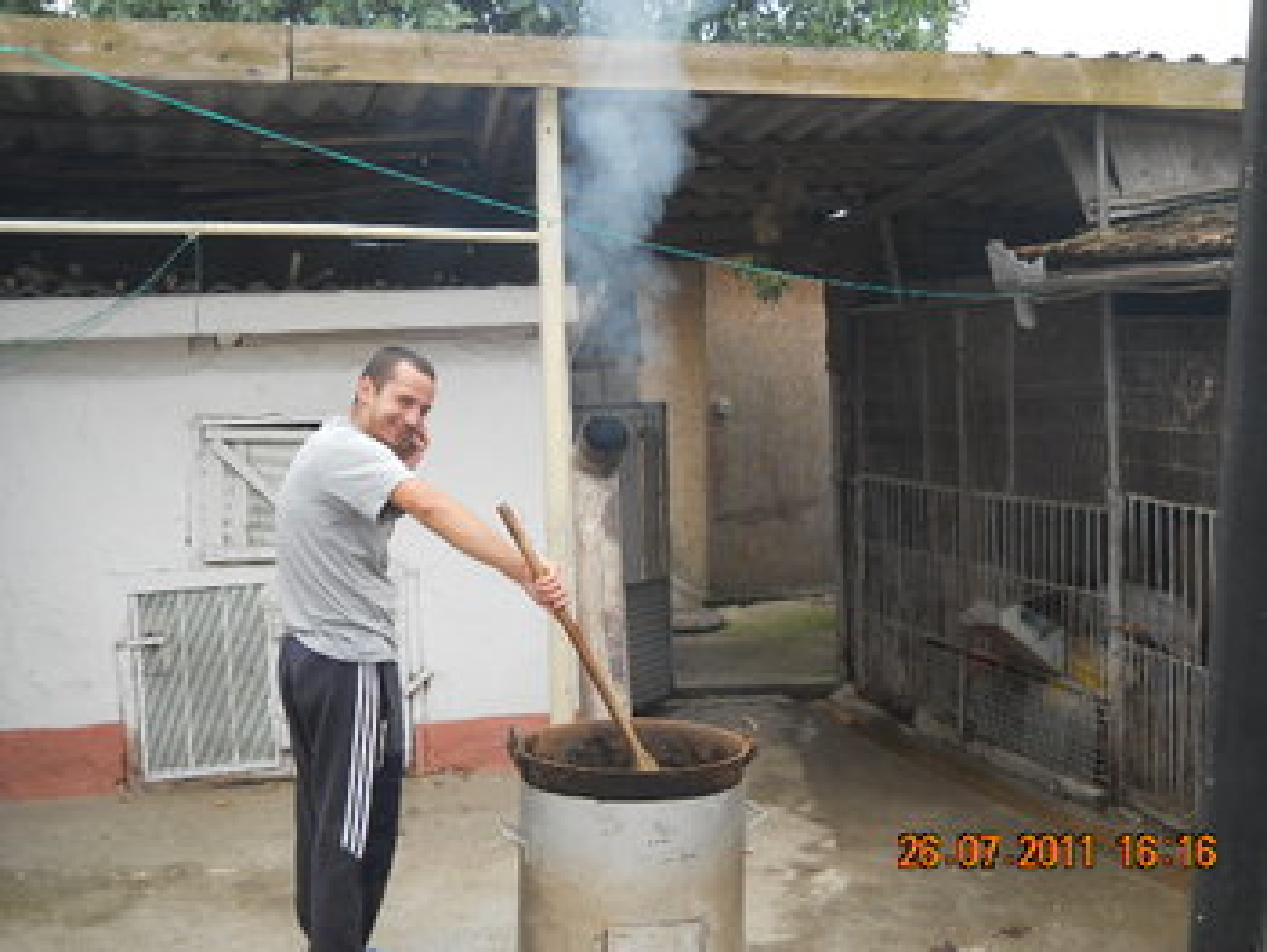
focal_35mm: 41
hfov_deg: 45.7
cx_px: 634
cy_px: 476
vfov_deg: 35.2
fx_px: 1502
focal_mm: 6.72
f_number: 3.1
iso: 80
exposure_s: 1/160
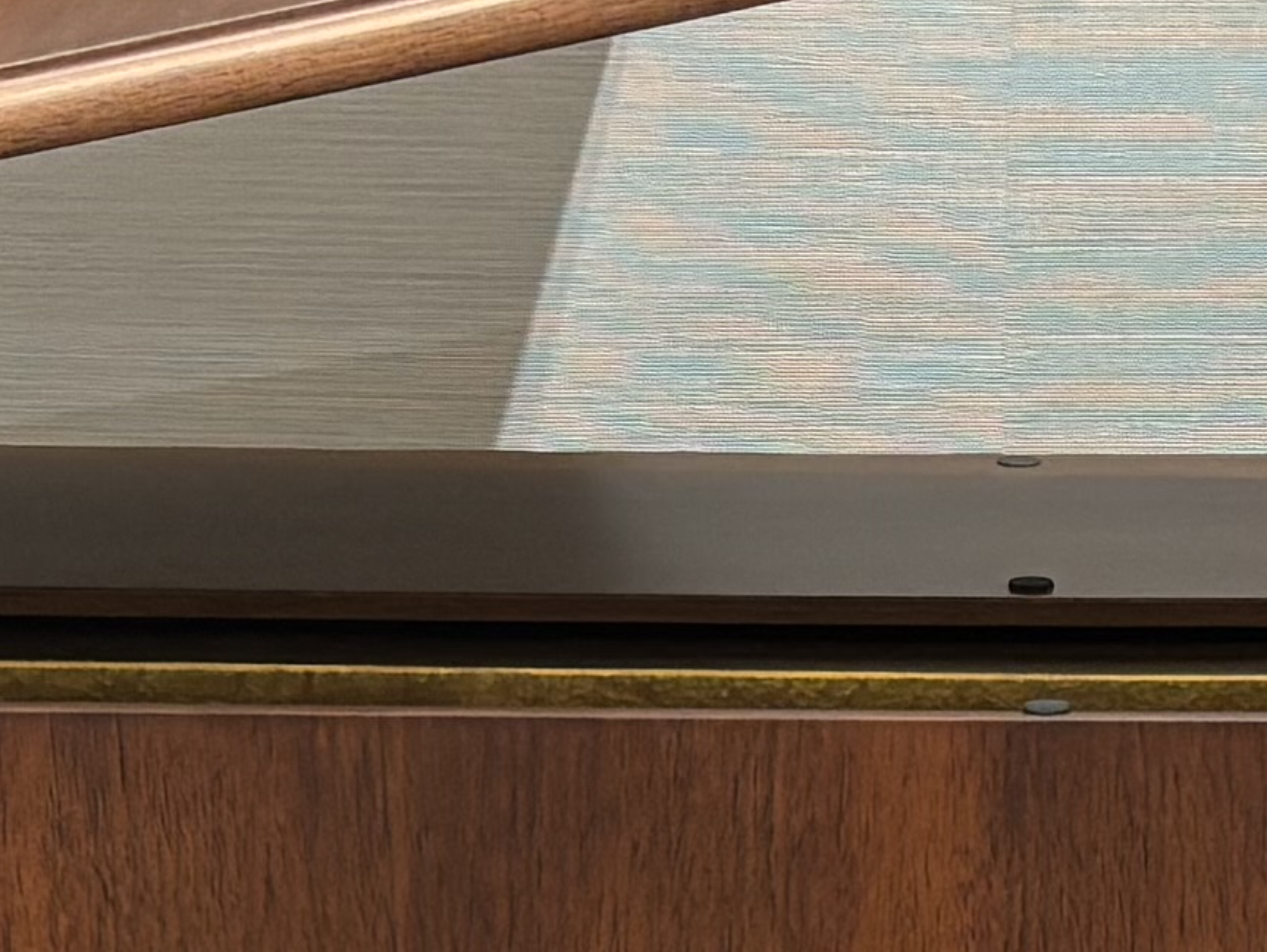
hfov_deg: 11.5
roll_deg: -0.5
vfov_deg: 8.1
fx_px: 6298
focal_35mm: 172
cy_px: 2091
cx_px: 968
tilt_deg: -26.5
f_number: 1.6
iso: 125
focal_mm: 5.96
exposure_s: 1/99
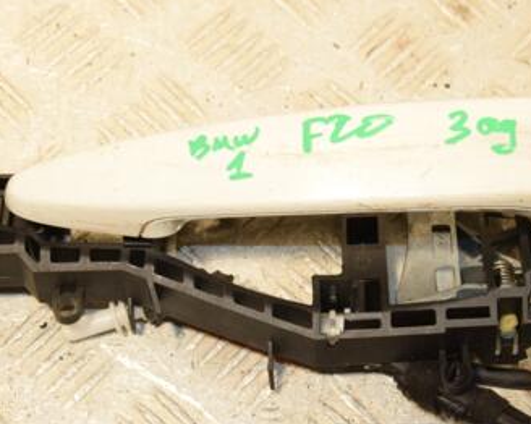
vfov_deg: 15.7
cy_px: 233
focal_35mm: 98
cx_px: 301
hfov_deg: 19.6
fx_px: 1539
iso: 800
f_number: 6.3
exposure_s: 1/200
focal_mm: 38
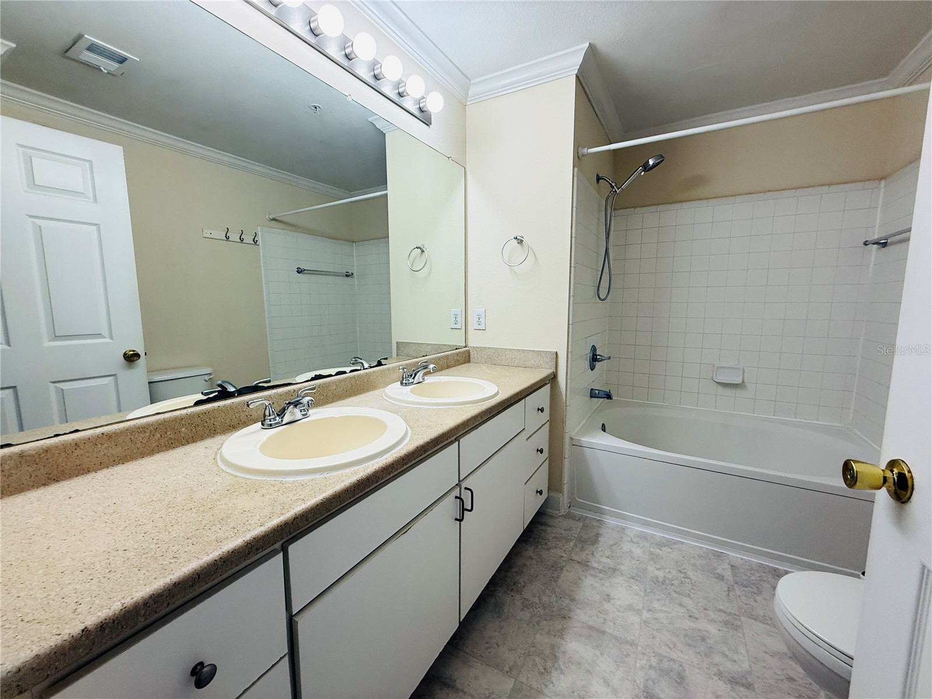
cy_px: 350
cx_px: 466
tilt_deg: -6.1
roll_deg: -0.1
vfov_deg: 85.7
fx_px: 377
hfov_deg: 102.1
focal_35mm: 14
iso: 125
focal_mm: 2.22
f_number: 2.2
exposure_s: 1/120
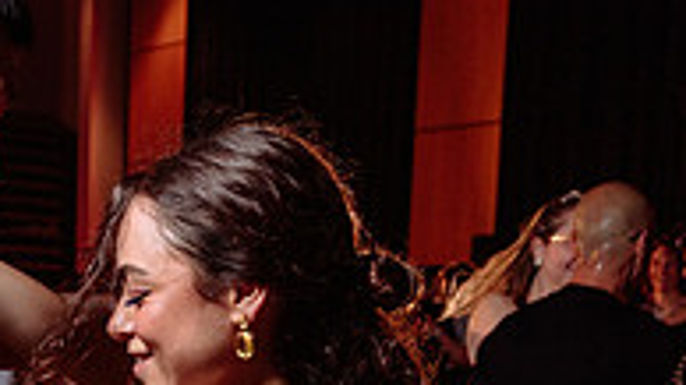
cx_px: 134
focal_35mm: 75
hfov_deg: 27.6
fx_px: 1364
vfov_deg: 15.3
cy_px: 510
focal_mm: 24
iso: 800
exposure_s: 1/60
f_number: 3.2
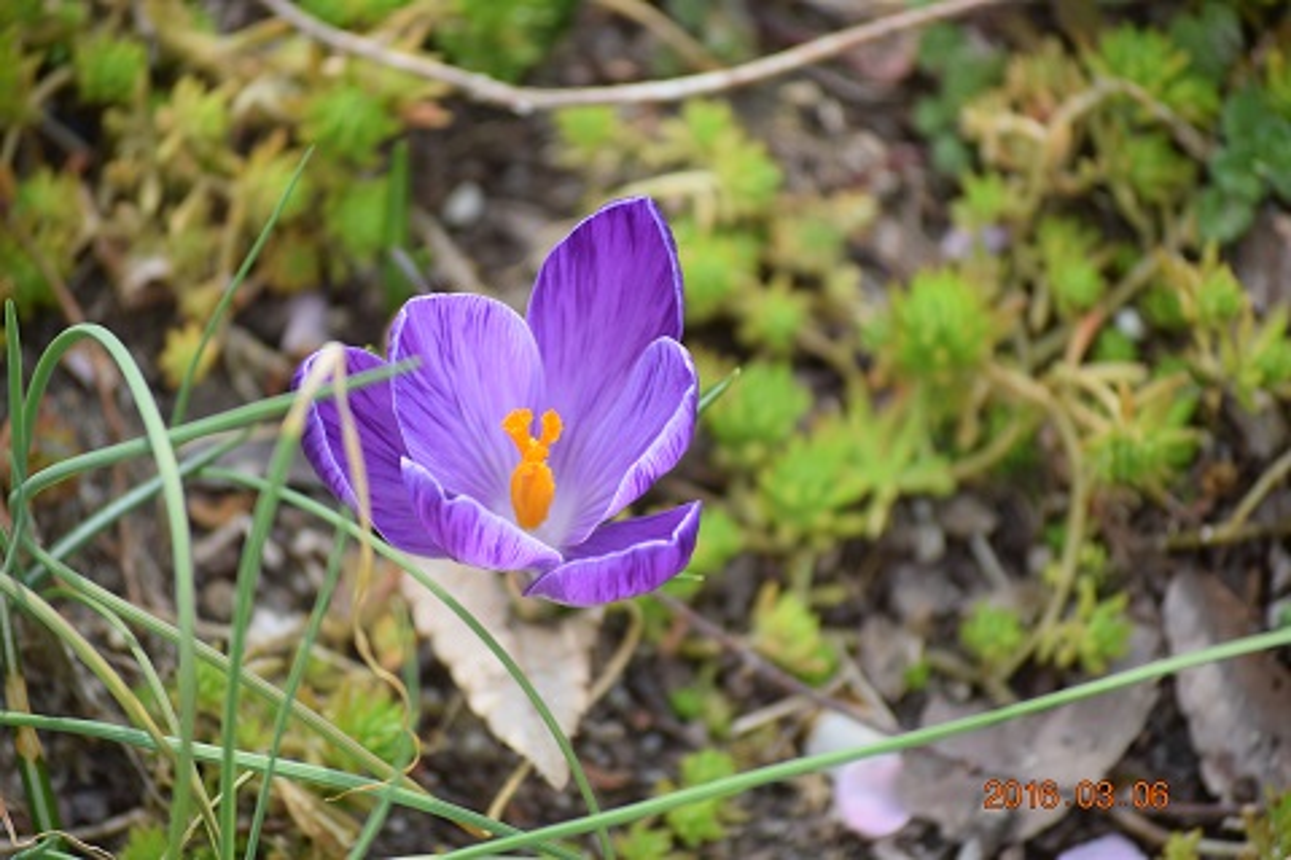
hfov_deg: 9.1
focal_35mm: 225
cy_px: 430
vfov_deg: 6.1
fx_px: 8068
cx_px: 646
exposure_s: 1/500
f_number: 5.6
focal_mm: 150
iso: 400
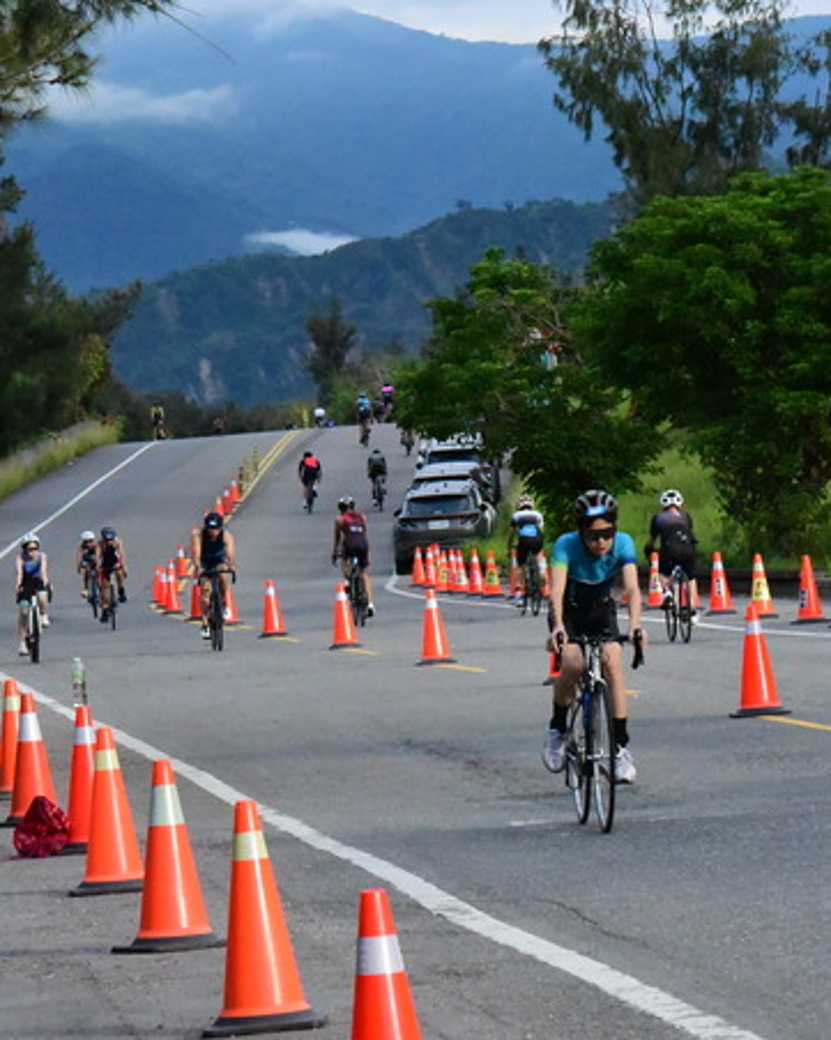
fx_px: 6740
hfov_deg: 7.1
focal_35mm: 219
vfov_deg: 8.8
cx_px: 592
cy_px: 563
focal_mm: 135
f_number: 14
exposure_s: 1/3200
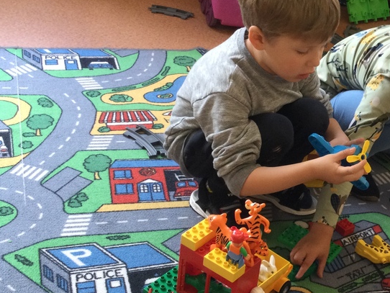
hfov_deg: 30.4
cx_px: 343
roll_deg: -12.8
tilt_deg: -29.5
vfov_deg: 24.0
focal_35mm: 61
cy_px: 140
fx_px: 688
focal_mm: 3.3
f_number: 2.4
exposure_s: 1/33
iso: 100
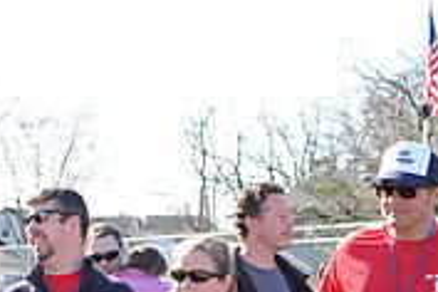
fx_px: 1436
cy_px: 475
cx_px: 84
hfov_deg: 17.2
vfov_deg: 11.0
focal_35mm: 118
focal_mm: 36
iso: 200
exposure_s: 1/250
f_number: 5
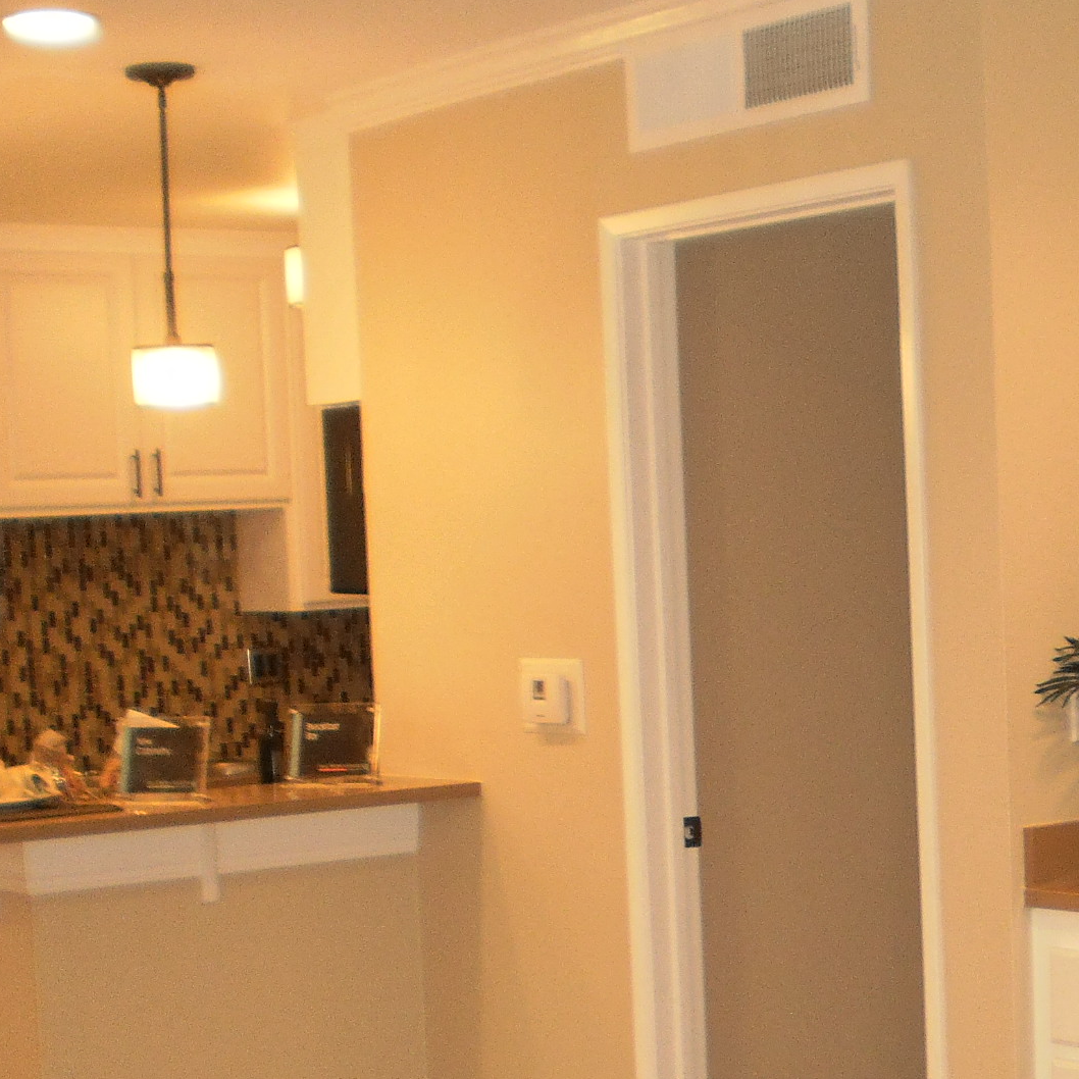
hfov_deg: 22.1
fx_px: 2715
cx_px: 883
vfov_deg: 22.4
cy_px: 699
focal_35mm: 77
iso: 160
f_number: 3.1
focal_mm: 6.3
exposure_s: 1/30
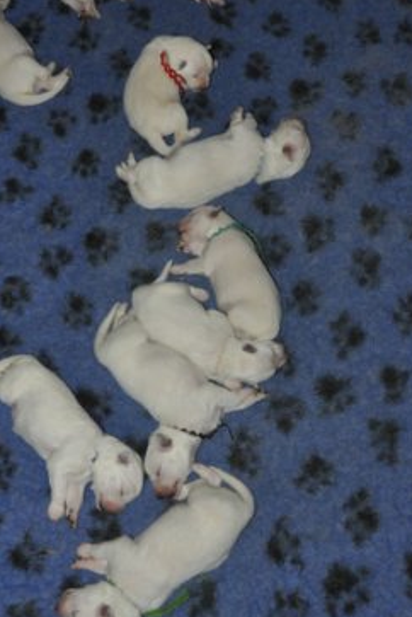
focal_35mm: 54
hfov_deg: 25.3
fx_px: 919
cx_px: 190
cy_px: 242
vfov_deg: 36.9
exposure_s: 1/60
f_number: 3.8
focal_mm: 27
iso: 800
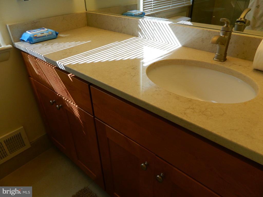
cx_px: 132
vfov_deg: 54.9
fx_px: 190
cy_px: 98
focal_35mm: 25
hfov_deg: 69.4
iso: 80
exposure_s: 1/60
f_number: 3.1
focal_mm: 4.5
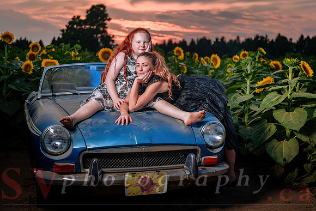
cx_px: 160
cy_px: 113
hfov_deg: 35.1
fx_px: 499
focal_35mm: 57
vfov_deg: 23.9
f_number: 3.2
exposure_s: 1/125
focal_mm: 50
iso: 64
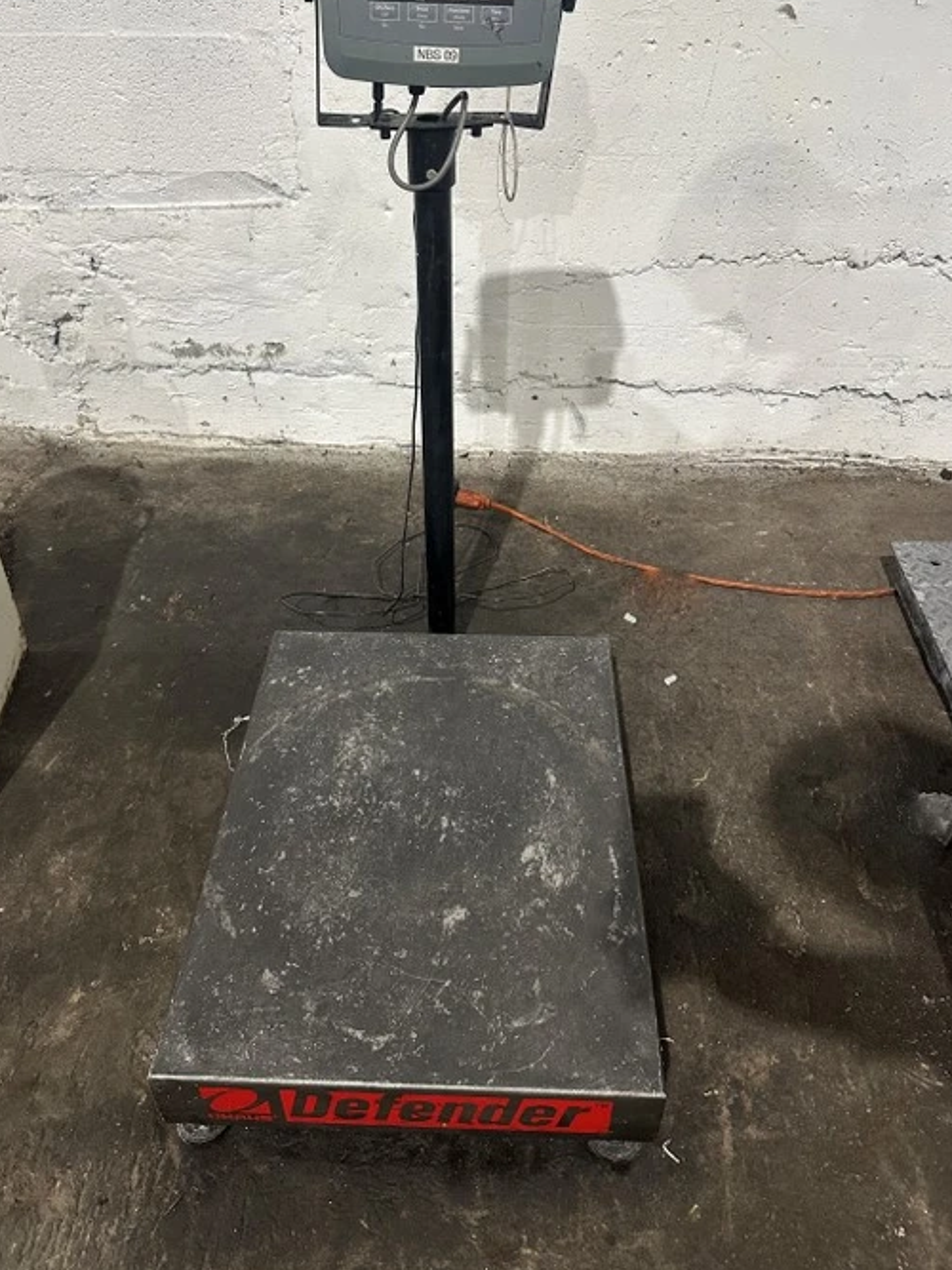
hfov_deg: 51.3
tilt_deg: -35.7
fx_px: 990
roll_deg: -1.1
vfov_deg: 65.1
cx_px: 450
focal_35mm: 27
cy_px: 564
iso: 320
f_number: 1.78
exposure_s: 1/60
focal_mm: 6.86
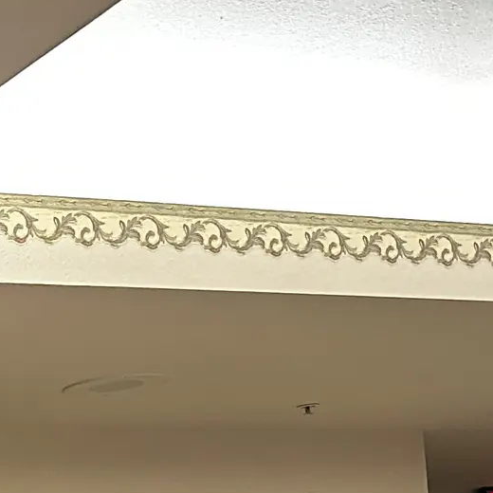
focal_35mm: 93
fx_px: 1499
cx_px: -367
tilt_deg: +3.7
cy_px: 620
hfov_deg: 16.1
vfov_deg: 17.6
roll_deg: +2.8
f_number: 1.78
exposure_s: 1/60
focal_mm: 6.86
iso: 500
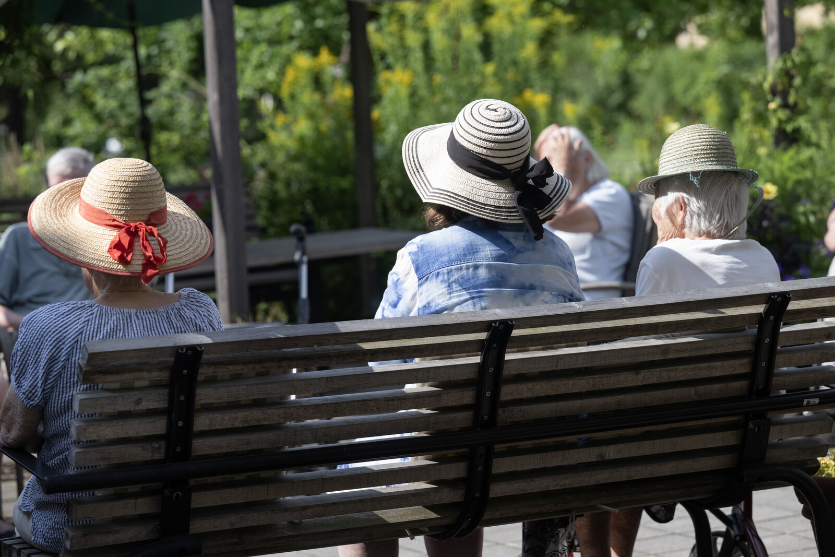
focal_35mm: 115
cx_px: 418
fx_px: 2667
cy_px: 278
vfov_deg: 11.9
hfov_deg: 17.8
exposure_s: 1/6400
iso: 1000
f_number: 4.5
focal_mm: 115
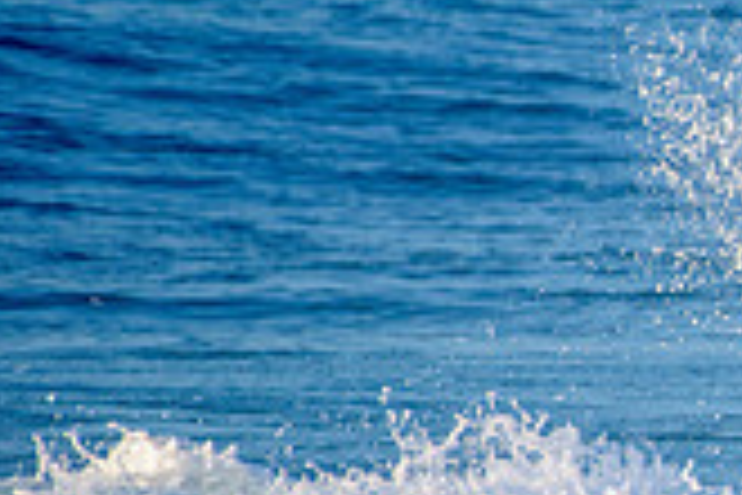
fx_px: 36252
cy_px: 290
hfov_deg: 1.2
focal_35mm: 1759
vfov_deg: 0.8
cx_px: 1282
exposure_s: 1/2000
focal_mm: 500
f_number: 5.6
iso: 500
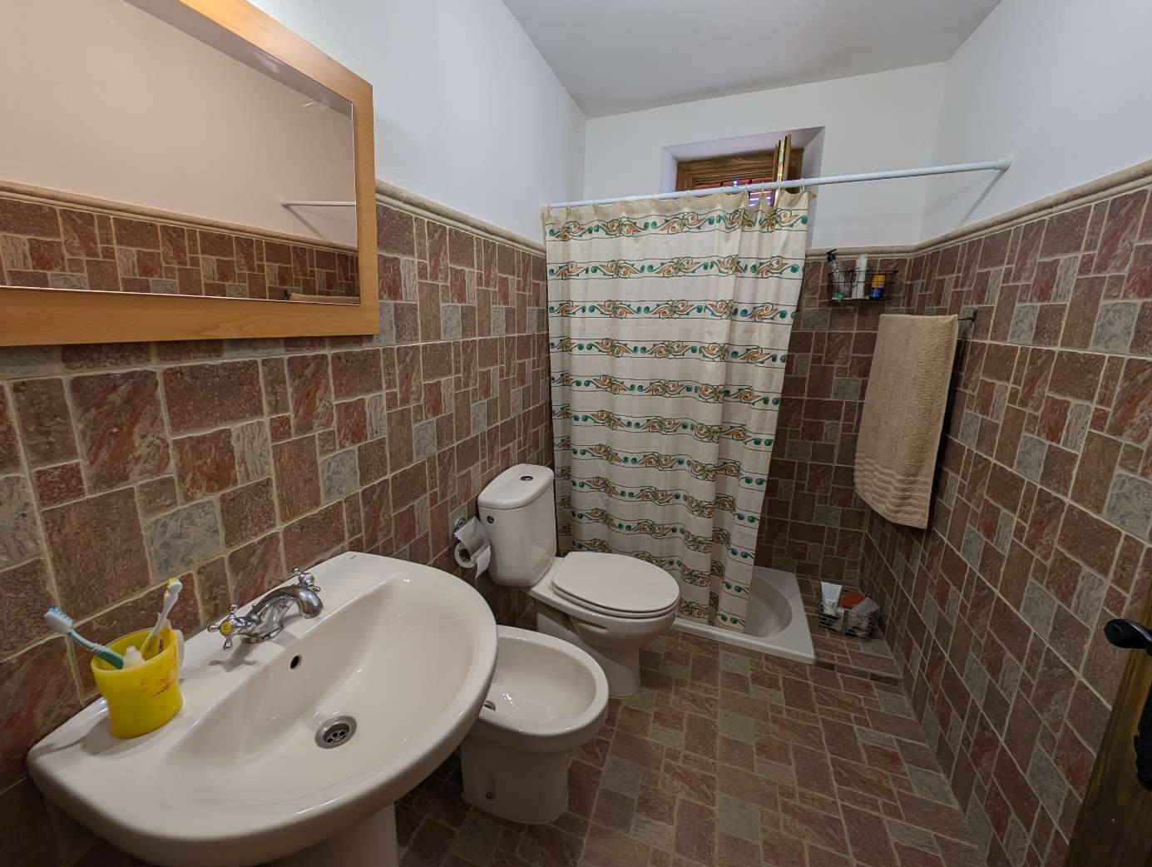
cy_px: 416
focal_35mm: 13
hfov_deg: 105.9
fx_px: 433
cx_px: 531
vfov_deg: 90.0
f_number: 1.95
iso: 83
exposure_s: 1/100
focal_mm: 2.23
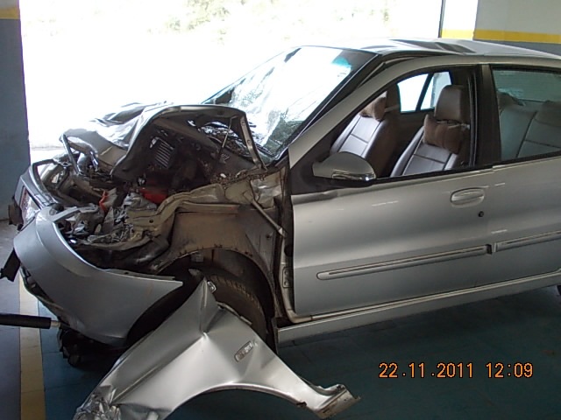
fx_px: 616
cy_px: 210
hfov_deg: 49.0
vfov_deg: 37.7
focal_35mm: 38
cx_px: 280
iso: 200
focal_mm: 5.3
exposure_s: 1/80
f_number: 3.1
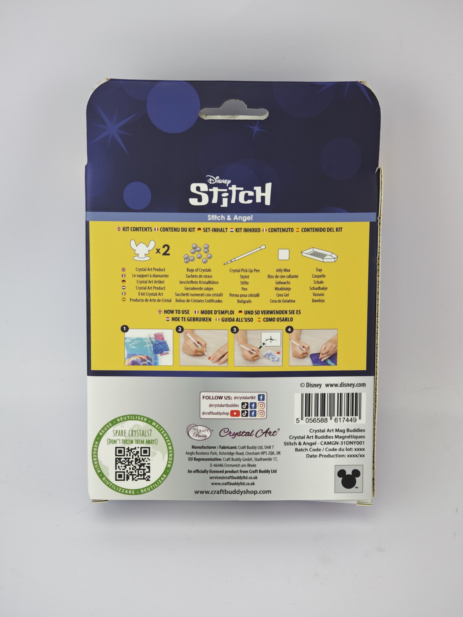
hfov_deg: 24.4
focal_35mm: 60
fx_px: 1070
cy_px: 308
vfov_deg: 32.2
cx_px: 232
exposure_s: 1/160
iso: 200
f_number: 2
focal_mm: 9
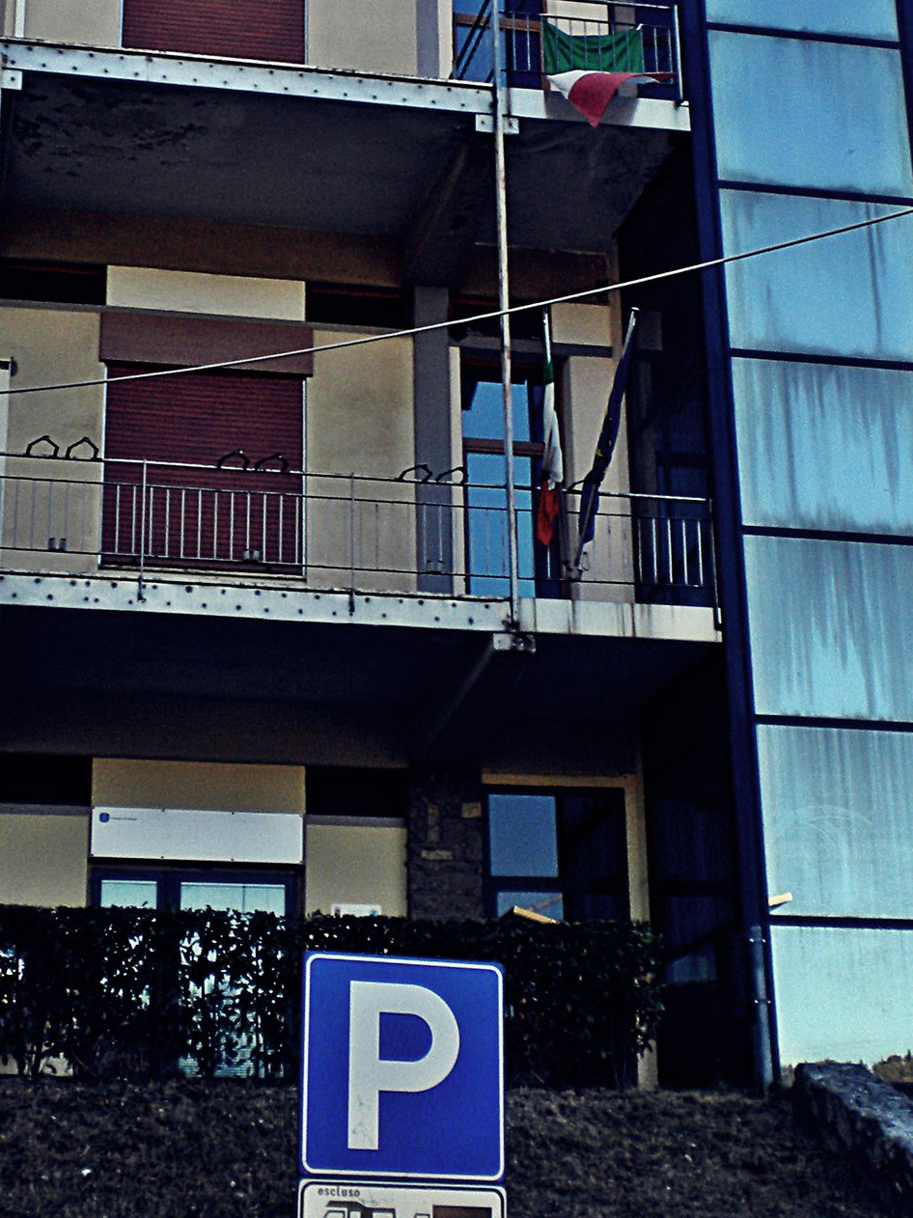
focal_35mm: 71
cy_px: 352
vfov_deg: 27.1
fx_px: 2498
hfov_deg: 20.7
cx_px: 420
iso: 80
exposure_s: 1/148
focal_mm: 6.3
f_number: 4.6
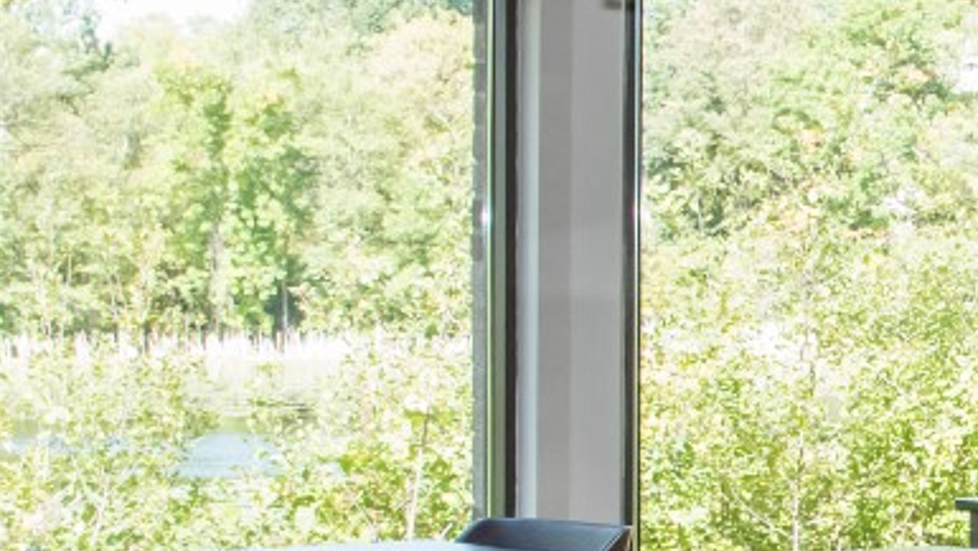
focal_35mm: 132
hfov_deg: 15.2
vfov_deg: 9.0
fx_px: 3425
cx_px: 1384
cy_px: 792
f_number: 10
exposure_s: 1/200
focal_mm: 30
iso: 1600
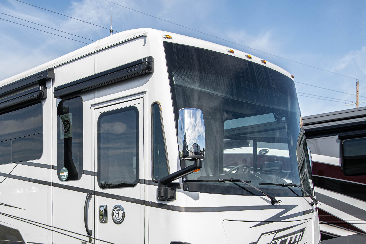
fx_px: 488
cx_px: 102
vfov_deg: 27.6
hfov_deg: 40.2
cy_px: 191
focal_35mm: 48
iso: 100
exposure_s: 1/500
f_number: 4
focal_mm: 18
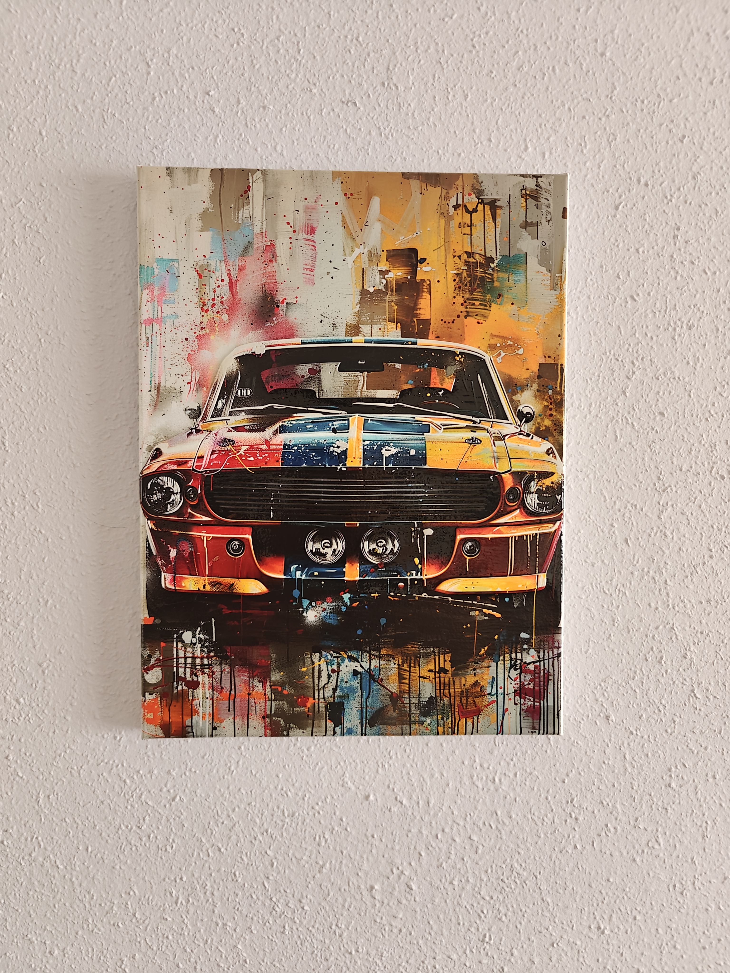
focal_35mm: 23
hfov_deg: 58.9
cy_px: 486
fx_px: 647
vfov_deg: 73.9
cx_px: 365
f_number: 1.6
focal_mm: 6.06
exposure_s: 1/91
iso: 1250
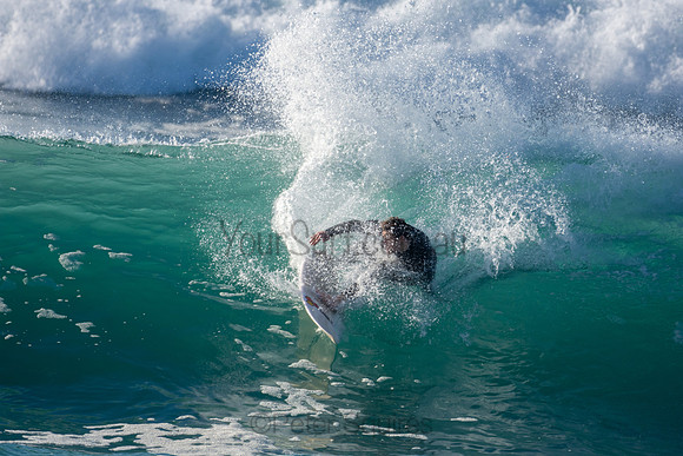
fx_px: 14232
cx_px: 342
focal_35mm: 750
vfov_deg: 1.8
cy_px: 228
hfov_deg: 2.7
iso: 250
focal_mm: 500
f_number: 5.6
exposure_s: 1/1250
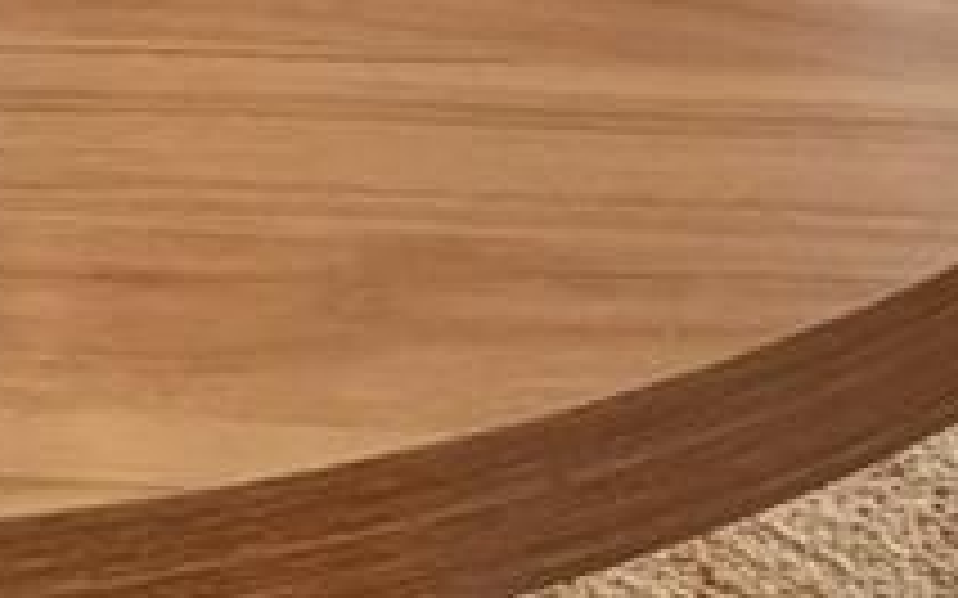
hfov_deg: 18.0
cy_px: -1601
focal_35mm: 115
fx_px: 3002
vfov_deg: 8.2
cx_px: 256
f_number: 8
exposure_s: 1/8
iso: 800
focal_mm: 10
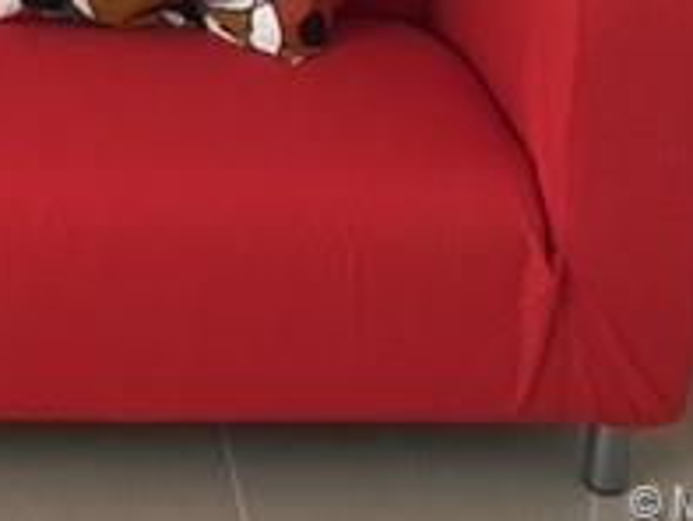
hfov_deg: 20.1
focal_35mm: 94
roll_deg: -2.9
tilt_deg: -14.9
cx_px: -18
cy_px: -310
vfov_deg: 14.5
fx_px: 1883
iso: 100
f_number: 2.2
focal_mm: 4.15
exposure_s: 1/30
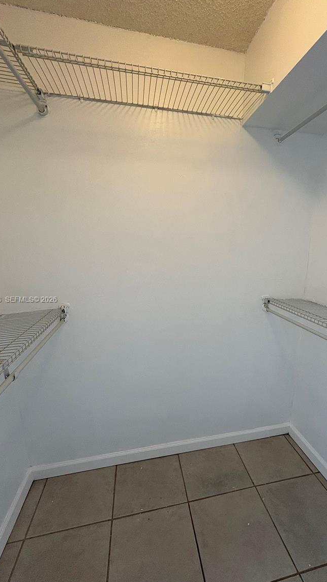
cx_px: 192
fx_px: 247
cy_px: 300
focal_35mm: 16
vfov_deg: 99.3
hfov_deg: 66.6
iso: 160
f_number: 2.2
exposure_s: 1/120
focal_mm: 2.22
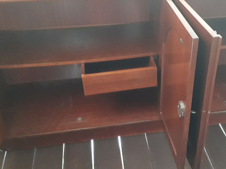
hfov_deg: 41.5
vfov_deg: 32.1
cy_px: 70
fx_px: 294
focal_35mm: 45
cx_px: 151
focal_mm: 3.6
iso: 640
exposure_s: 1/17
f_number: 1.9
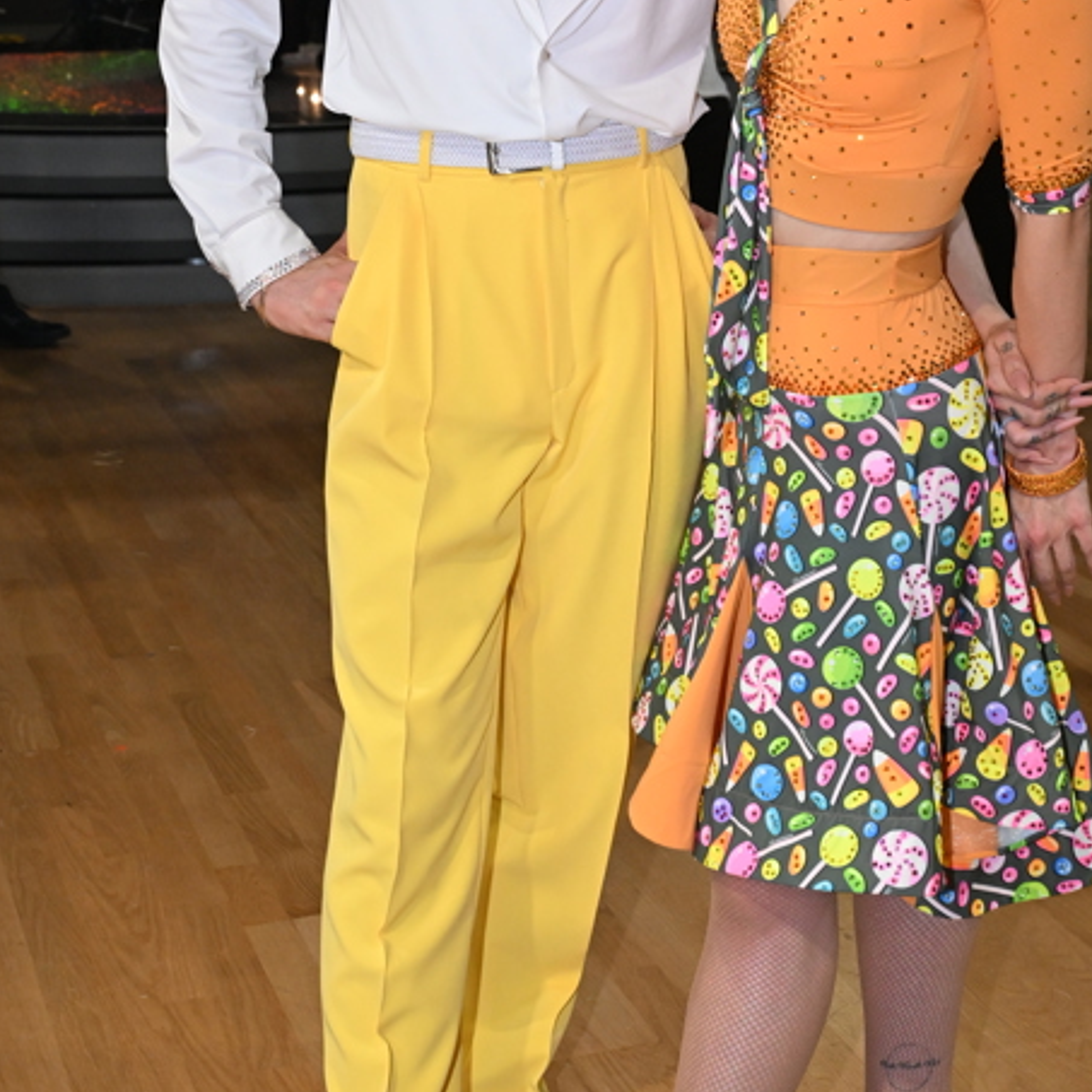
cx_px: 648
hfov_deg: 25.7
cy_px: 358
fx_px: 2390
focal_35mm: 67
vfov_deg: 25.6
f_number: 5.6
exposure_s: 1/200
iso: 2500
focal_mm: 34.5
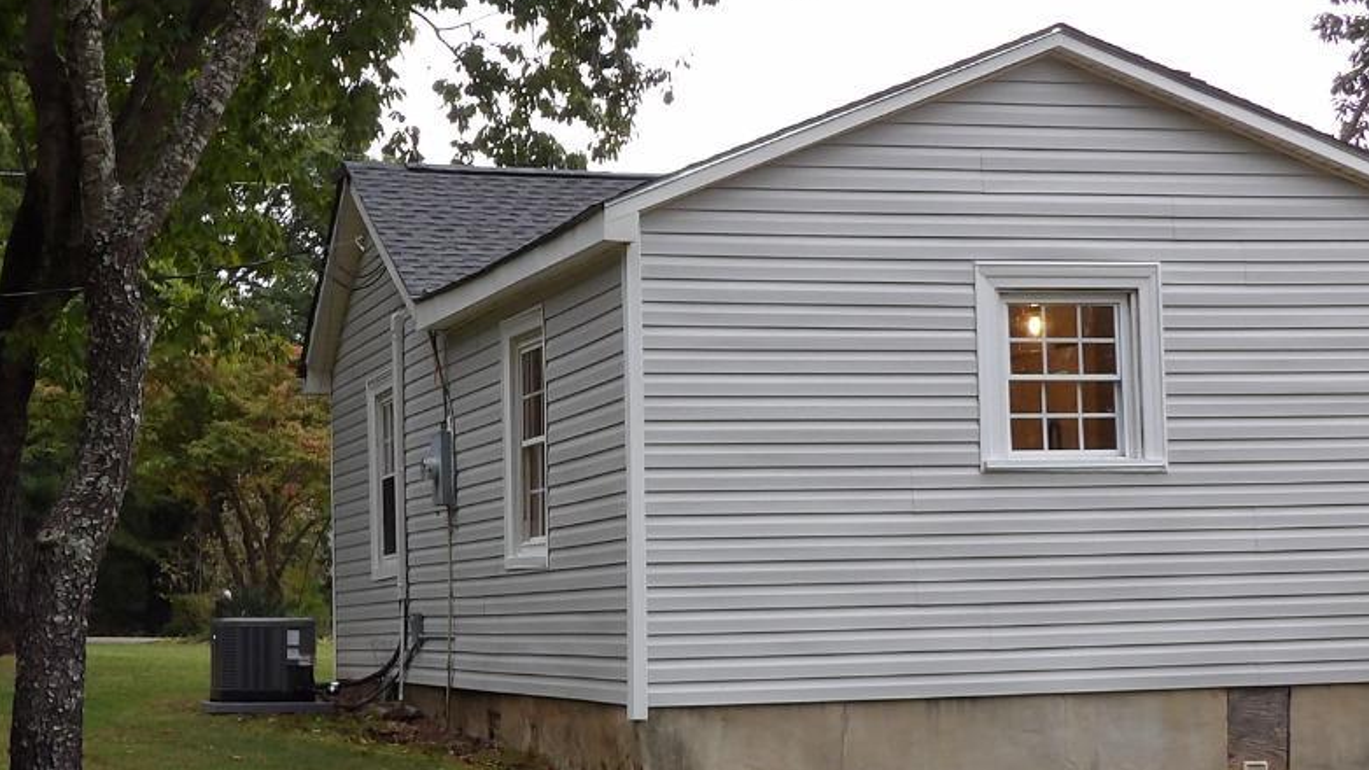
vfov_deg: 17.5
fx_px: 2505
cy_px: 480
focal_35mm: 69
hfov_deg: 30.4
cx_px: 515
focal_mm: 5.9
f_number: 3.6
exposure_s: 1/44
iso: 100
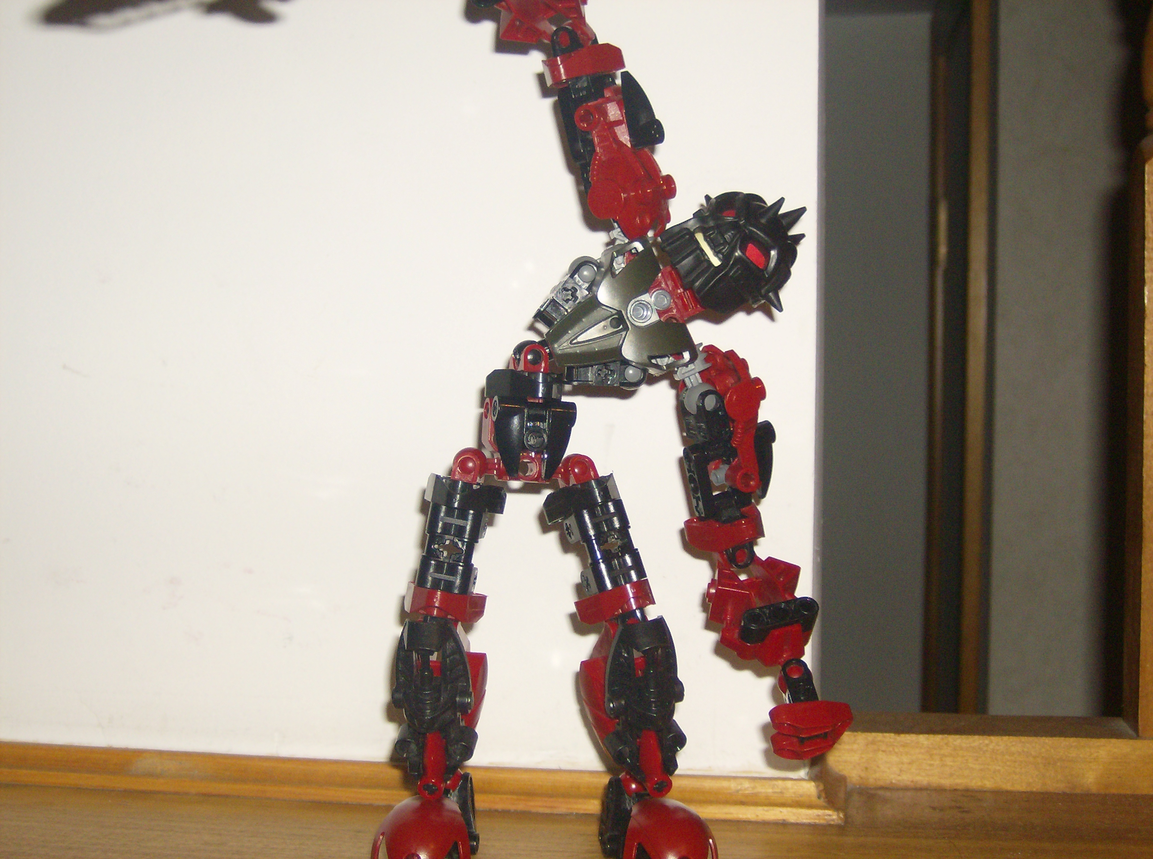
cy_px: 430
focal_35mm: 56
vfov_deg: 26.0
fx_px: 1861
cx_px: 576
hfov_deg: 34.4
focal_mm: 9.3
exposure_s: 1/82.2
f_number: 3.4
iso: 200
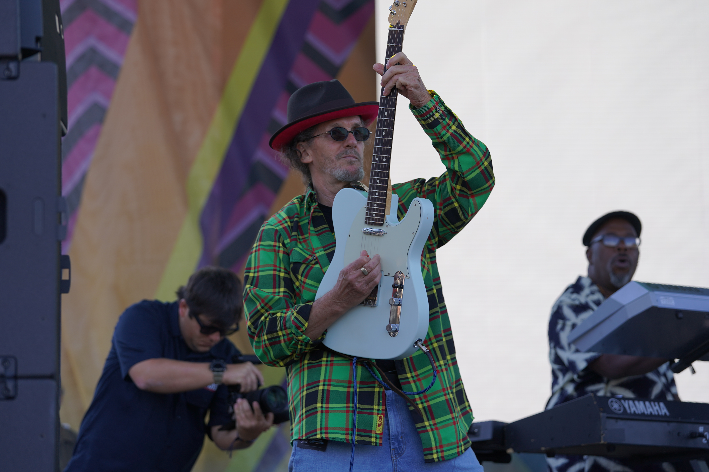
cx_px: 354
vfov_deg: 11.1
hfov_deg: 16.5
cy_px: 236
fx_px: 2442
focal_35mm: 124
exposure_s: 1/250
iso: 100
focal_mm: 124
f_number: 4
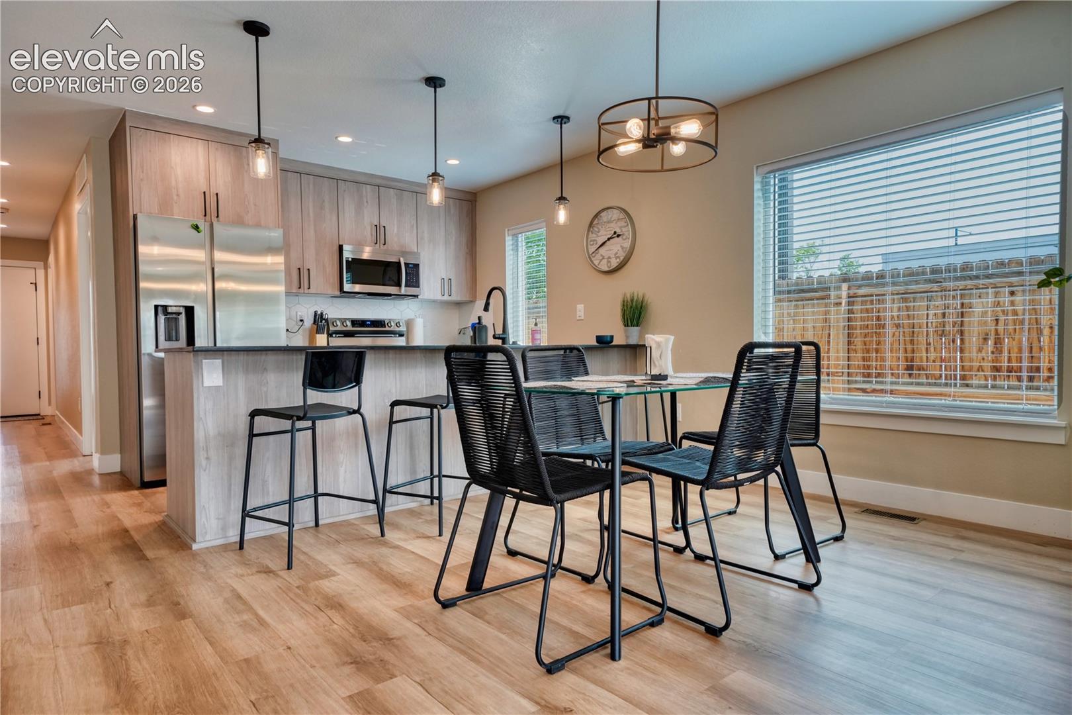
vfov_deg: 59.5
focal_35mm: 21
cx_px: 536
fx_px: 625
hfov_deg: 81.2
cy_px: 358
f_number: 7.1
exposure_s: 1/60
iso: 1250
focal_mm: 21
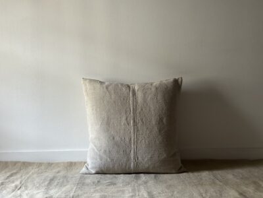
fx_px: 365
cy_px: 99
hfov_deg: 39.7
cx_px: 132
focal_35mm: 48
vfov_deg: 30.3
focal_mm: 6.86
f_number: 1.78
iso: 200
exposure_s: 1/60
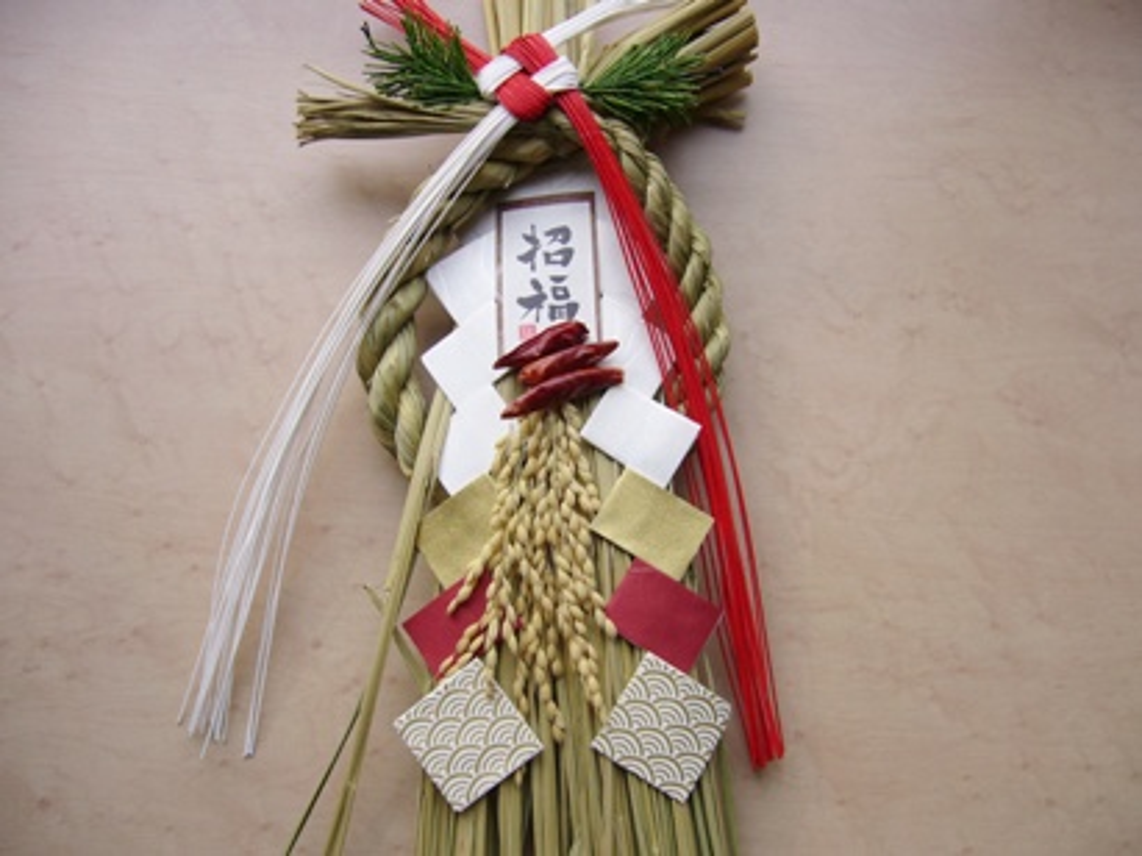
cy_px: 428
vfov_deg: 40.7
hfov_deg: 52.6
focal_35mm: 35
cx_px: 571
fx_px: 1154
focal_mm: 5.8
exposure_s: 1/200
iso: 80
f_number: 2.8
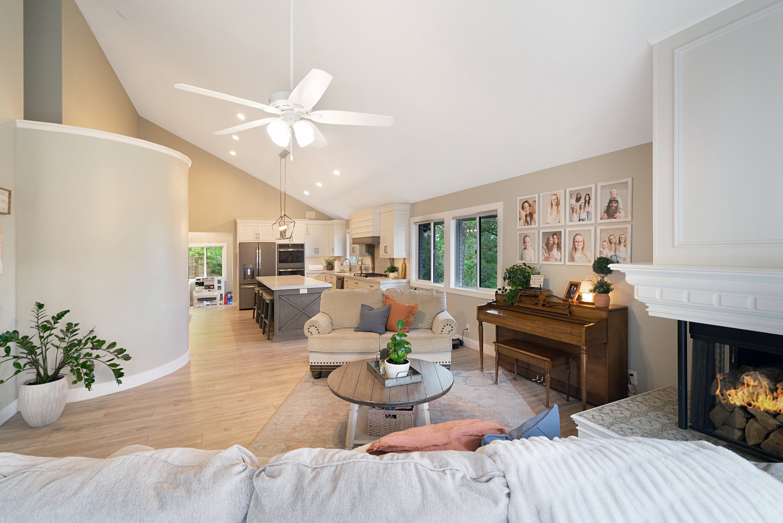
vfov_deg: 73.8
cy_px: 262
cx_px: 392
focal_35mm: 16
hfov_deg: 96.7
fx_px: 348
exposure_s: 1/4
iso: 800
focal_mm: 16
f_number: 9
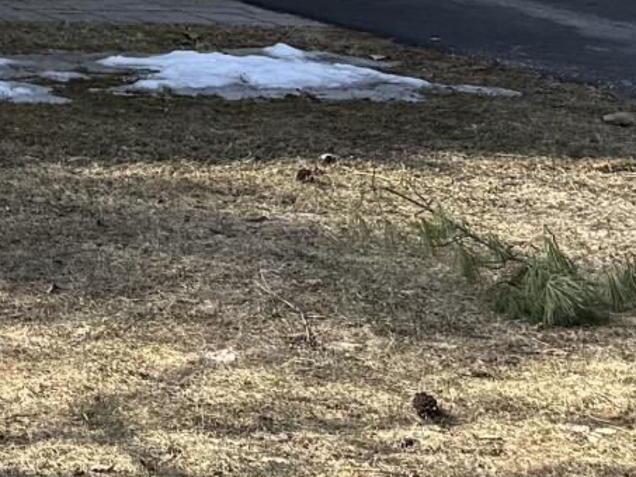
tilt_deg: +9.1
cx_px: -778
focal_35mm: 159
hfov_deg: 10.9
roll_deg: -0.2
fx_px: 2922
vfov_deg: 8.4
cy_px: -735
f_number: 1.78
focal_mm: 6.76
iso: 80
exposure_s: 1/2053
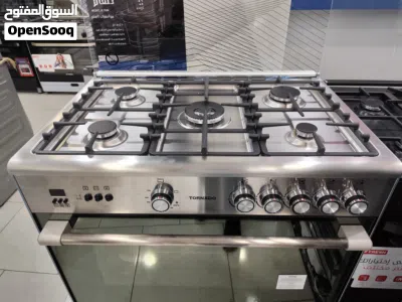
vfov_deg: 58.9
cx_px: 201
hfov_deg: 73.9
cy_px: 151
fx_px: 267
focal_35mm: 23
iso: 400
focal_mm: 6.14
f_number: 1.65
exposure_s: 1/50
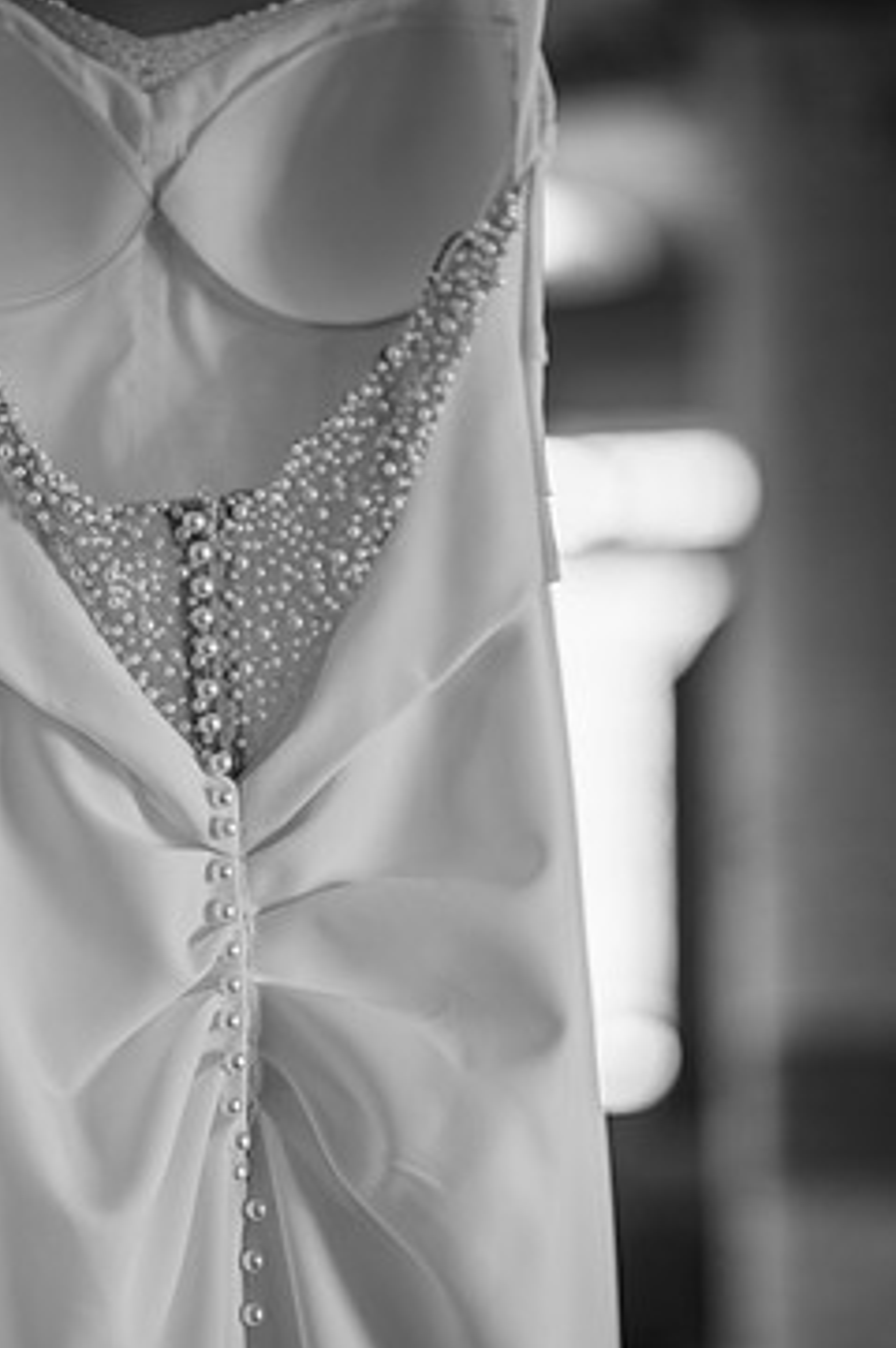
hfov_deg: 12.9
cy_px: 672
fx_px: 3965
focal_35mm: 106
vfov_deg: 19.3
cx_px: 342
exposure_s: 1/200
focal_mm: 85
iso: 110
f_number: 1.8
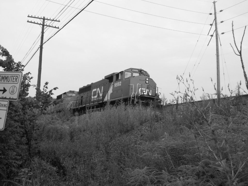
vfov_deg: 40.7
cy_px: 93
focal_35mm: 35
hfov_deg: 52.6
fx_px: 251
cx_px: 124
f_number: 4.5
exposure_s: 1/250
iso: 50
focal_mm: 5.86
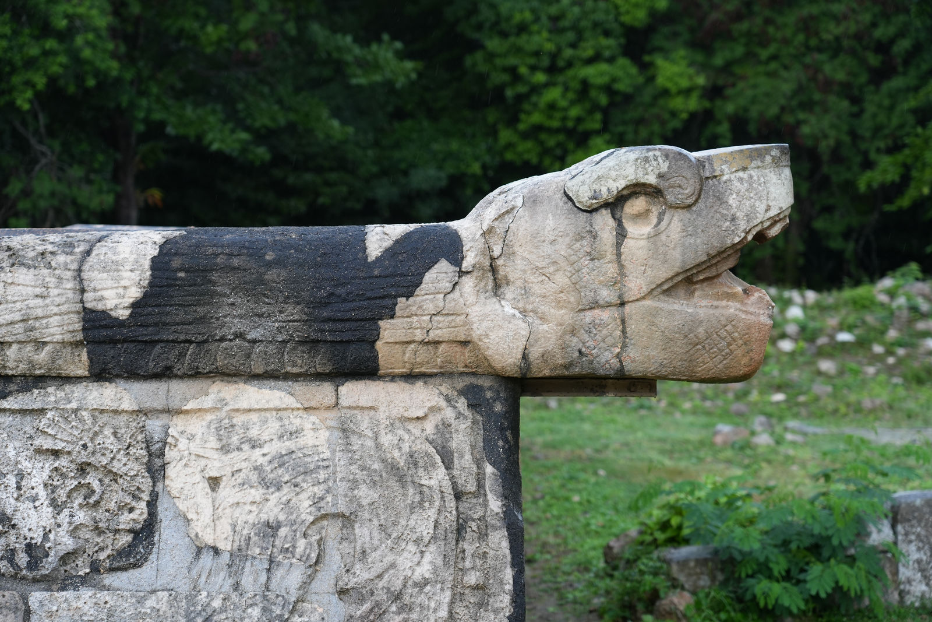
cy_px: 311
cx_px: 466
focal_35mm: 70
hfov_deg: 28.8
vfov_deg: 19.5
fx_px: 1812
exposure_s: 1/160
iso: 640
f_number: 4
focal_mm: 70
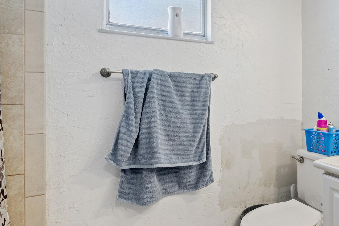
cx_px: 244
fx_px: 254
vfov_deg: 47.7
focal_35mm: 27
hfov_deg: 64.3
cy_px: 95
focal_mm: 16
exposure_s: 1/10
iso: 800
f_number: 8
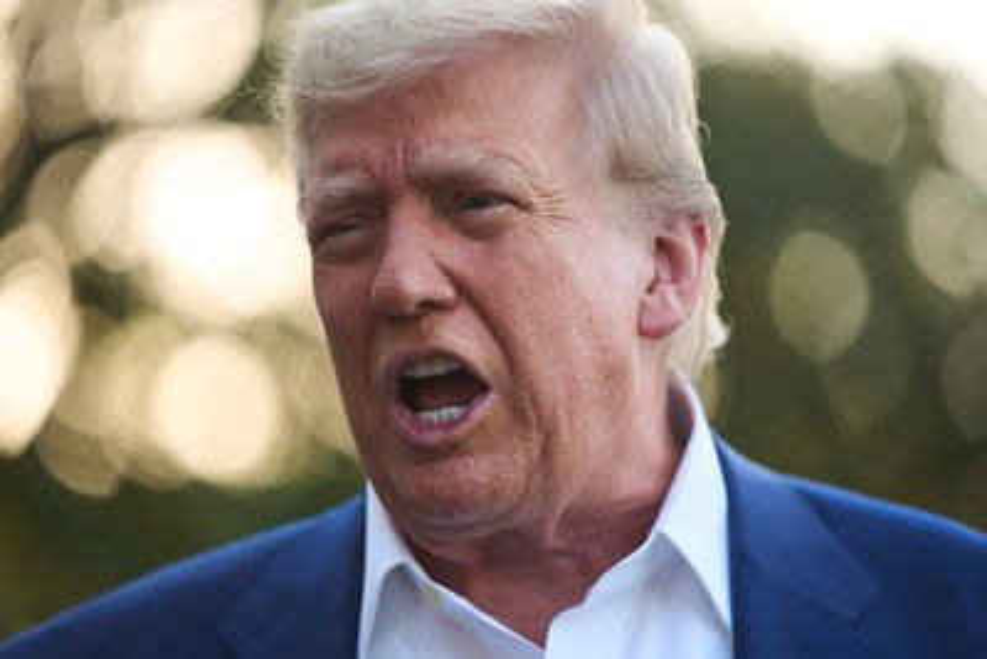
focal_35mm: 198
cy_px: 330
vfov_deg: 6.9
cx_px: 494
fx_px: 5430
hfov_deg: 10.4
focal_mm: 198
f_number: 2.8
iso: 800
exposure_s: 1/1250
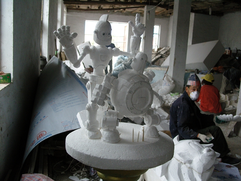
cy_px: 90
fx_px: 265
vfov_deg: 37.7
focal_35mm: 38
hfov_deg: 49.0
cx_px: 120
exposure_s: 1/40
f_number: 2.8
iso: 160
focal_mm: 7.8
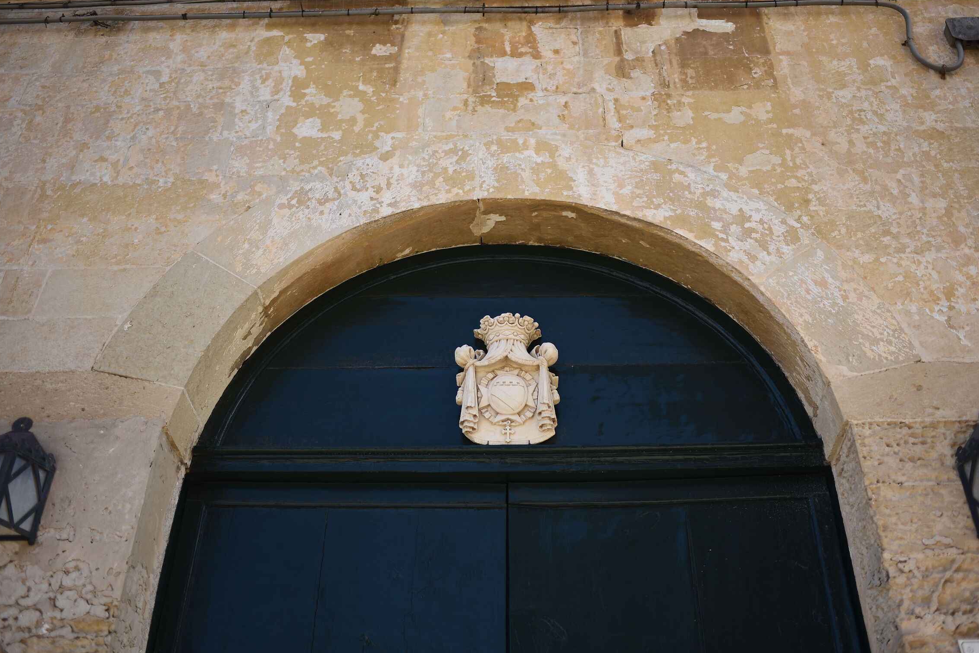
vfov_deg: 36.0
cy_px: 326
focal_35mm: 37
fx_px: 1006
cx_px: 504
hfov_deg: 51.9
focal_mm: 35
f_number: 1.4
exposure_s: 1/4000
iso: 125
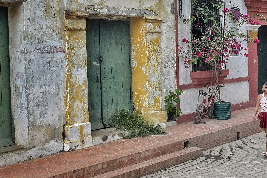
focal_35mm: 68
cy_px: 48
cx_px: 183
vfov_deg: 19.9
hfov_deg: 29.4
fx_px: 504
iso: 1250
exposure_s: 1/320
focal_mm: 15.17
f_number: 4
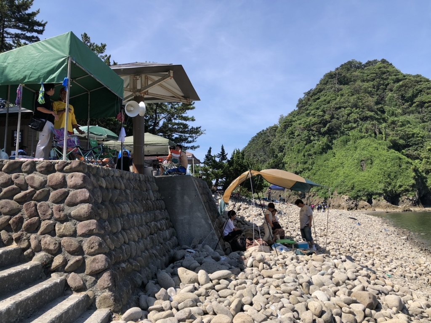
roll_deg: +1.4
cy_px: 162
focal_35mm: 28
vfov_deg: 49.7
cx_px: 216
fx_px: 349
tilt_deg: +8.0
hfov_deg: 63.4
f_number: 1.8
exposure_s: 1/1453
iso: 20
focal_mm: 3.99
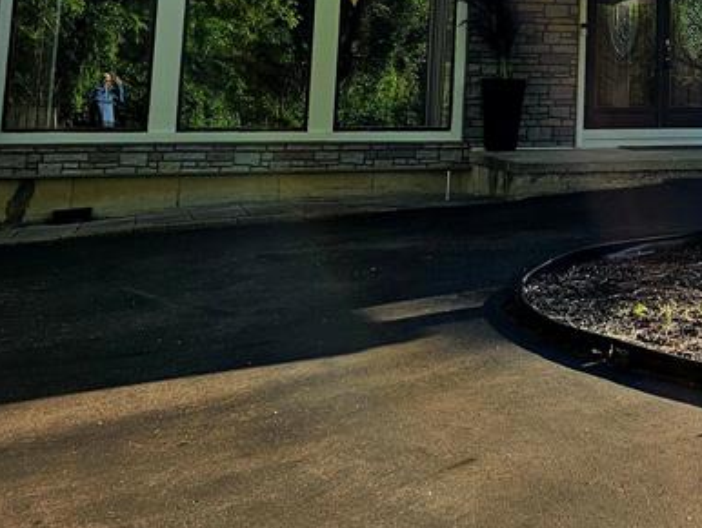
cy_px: -84
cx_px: 717
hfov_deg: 29.4
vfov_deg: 22.4
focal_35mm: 61
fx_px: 1238
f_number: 1.7
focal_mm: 6.3
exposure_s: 1/333
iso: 10
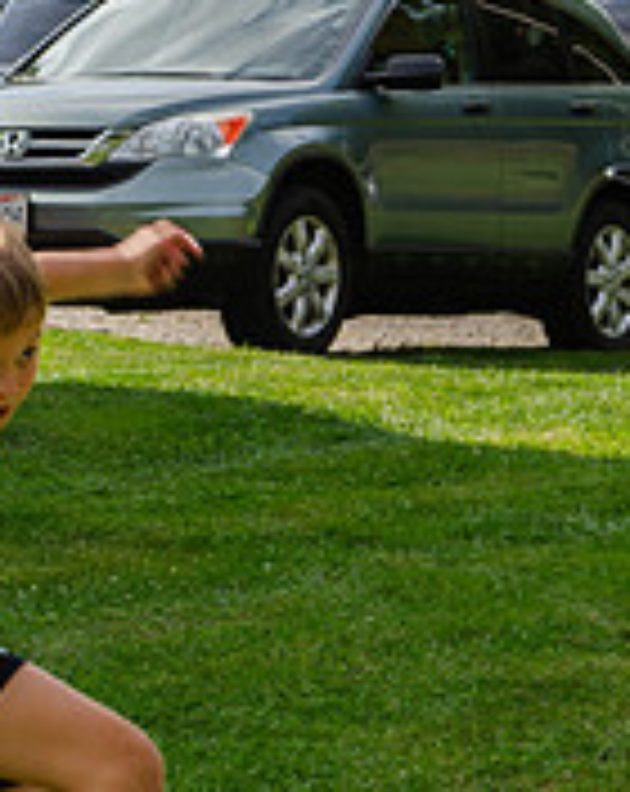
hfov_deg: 5.3
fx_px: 6736
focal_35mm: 288
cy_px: 652
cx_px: 9
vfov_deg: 6.7
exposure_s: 1/250
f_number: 8
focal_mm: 80
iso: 125
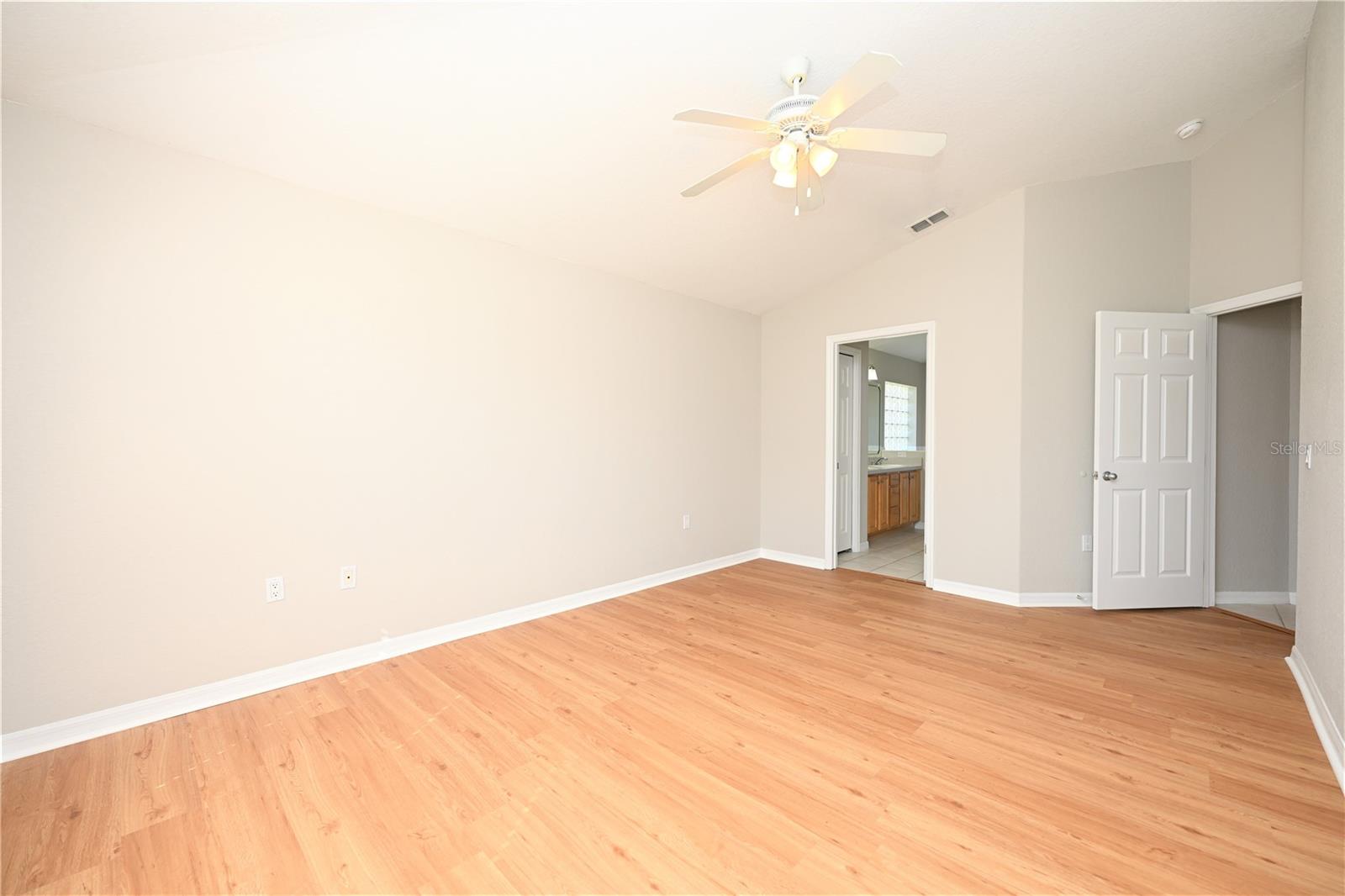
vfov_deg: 81.2
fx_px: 523
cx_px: 672
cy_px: 448
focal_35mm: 14
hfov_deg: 104.3
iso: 200
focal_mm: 14
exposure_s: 1/125
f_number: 5.6
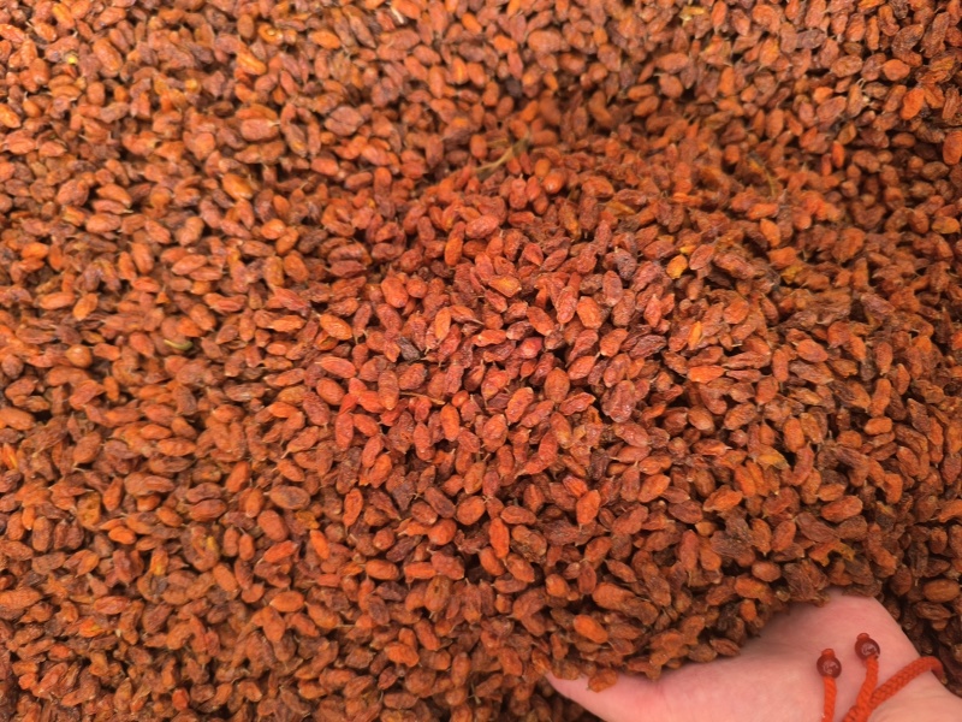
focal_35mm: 23
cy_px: 361
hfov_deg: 73.9
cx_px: 481
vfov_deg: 58.9
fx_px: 639
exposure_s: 1/25
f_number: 1.65
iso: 1000
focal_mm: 6.14
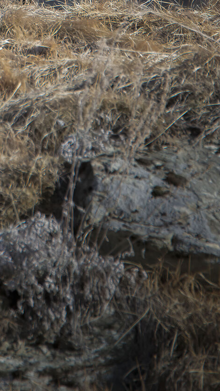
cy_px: -124
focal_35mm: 1795
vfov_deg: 1.2
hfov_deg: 0.7
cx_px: -36
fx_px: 18617
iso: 1600
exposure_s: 1/1600
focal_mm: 600
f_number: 7.1
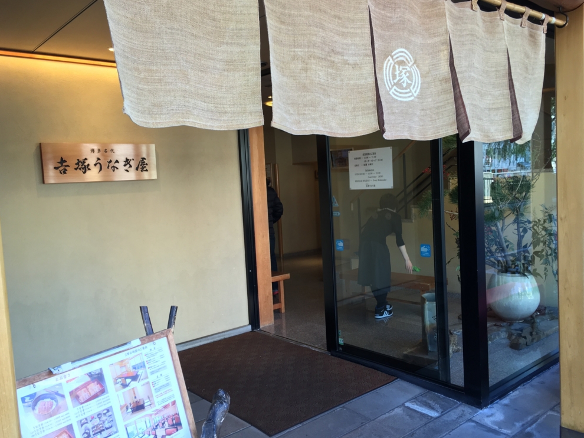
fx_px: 506
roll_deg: +3.5
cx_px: 285
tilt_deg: -4.5
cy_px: 223
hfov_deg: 60.0
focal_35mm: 30
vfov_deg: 46.8
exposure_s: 1/60
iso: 32
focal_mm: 4.15
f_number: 2.2
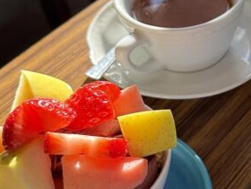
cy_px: 89
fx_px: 617
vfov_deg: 17.4
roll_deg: -2.5
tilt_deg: -43.4
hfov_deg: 21.4
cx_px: 302
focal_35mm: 85
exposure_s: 1/419
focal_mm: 6.76
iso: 100
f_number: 1.78
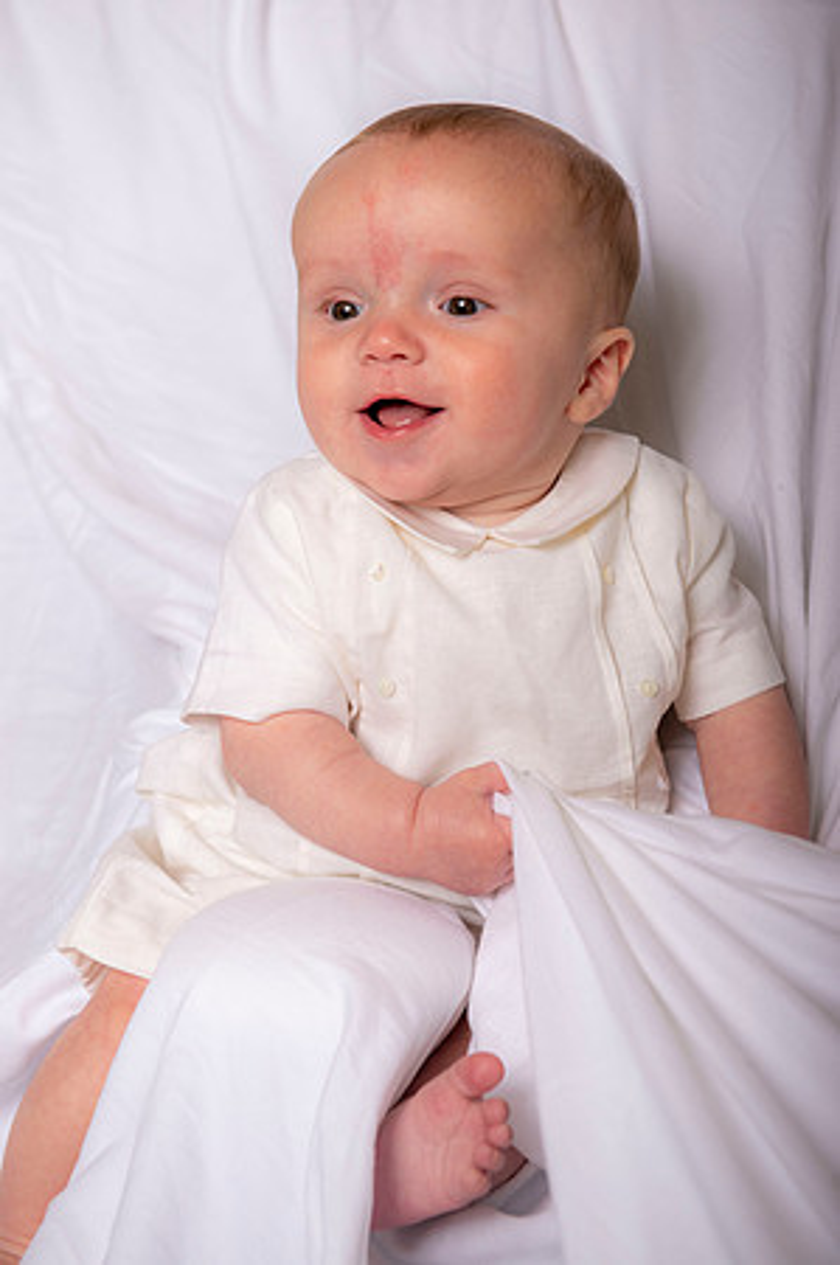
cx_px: 420
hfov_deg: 19.4
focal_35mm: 70
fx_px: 2455
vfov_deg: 28.9
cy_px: 632
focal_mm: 70
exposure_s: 1/200
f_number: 5.6
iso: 250
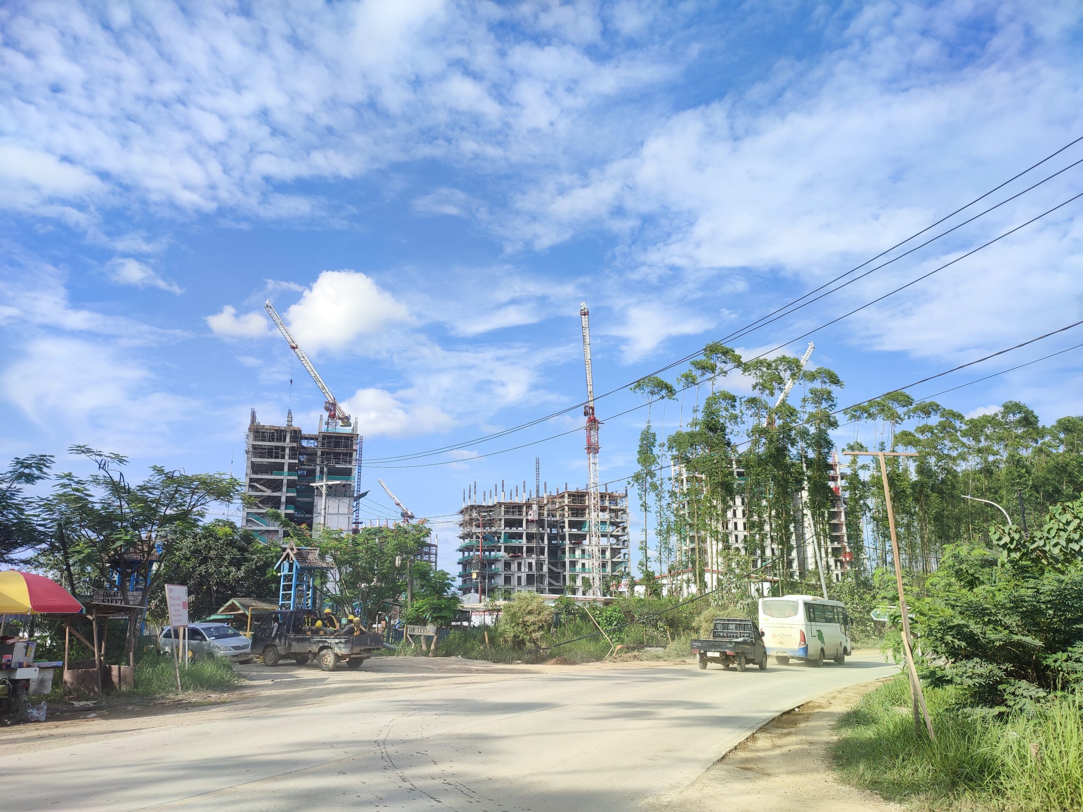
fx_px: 782
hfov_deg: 69.4
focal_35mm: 25
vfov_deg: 54.9
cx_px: 542
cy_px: 406
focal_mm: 6.04
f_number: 1.9
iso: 50
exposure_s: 1/450
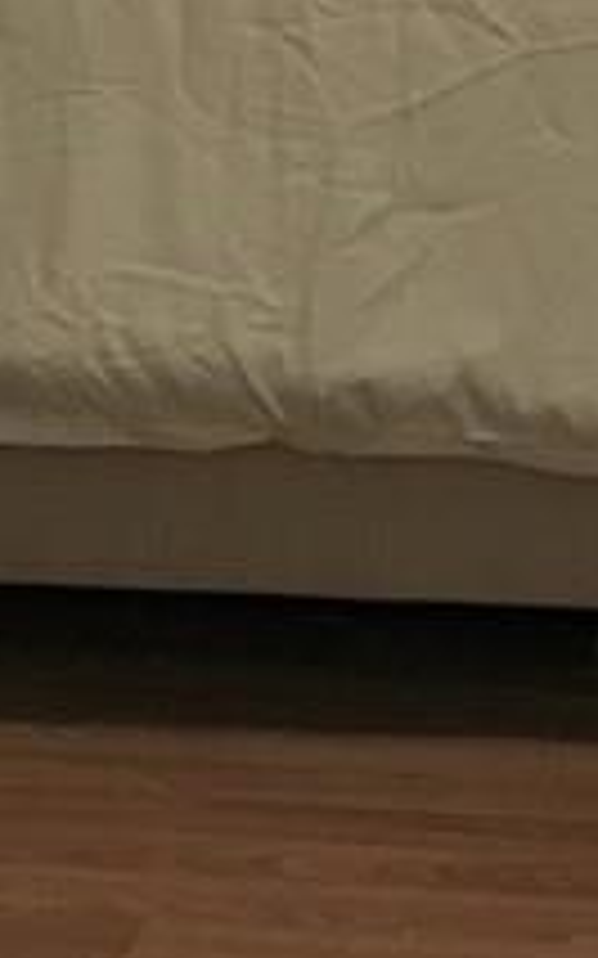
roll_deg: -1.2
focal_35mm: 148
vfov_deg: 13.5
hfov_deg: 8.7
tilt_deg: -9.4
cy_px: -378
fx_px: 3862
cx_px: 895
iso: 200
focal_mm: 4.15
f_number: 2.2
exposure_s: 1/15
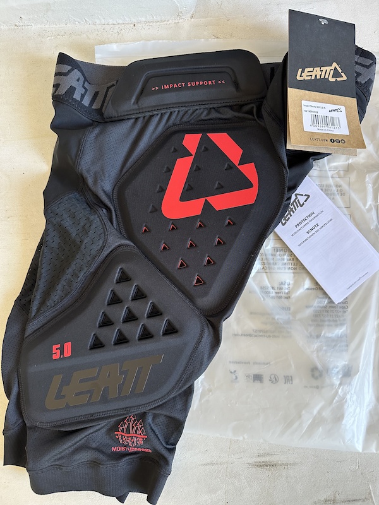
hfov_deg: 56.8
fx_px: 350
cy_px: 252
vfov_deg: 71.6
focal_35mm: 24
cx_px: 190
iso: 125
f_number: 1.78
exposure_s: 1/121
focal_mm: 6.86
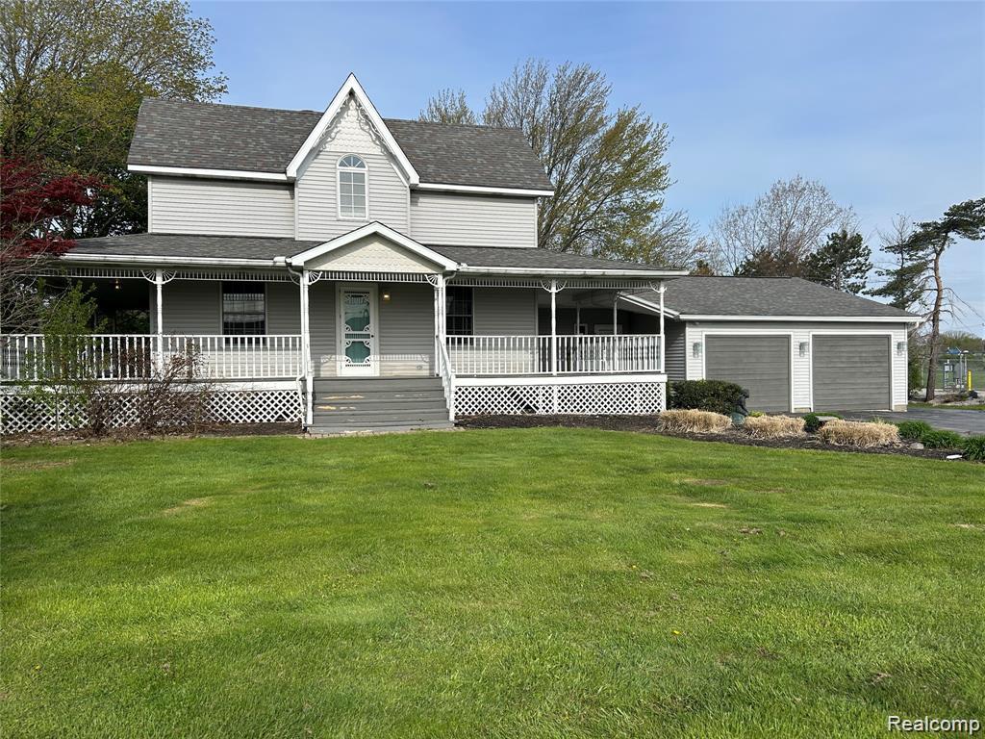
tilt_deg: -0.6
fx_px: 740
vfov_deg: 53.1
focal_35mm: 26
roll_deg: +0.8
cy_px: 370
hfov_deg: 67.3
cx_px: 492
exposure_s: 1/3704
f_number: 1.5
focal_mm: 5.7
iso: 50
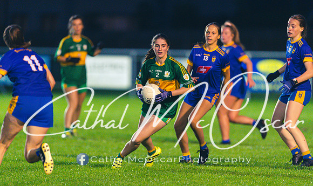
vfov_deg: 3.0
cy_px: 104
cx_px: 157
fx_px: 3531
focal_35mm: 419
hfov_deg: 5.1
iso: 5000
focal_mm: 400
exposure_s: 1/500
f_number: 2.8
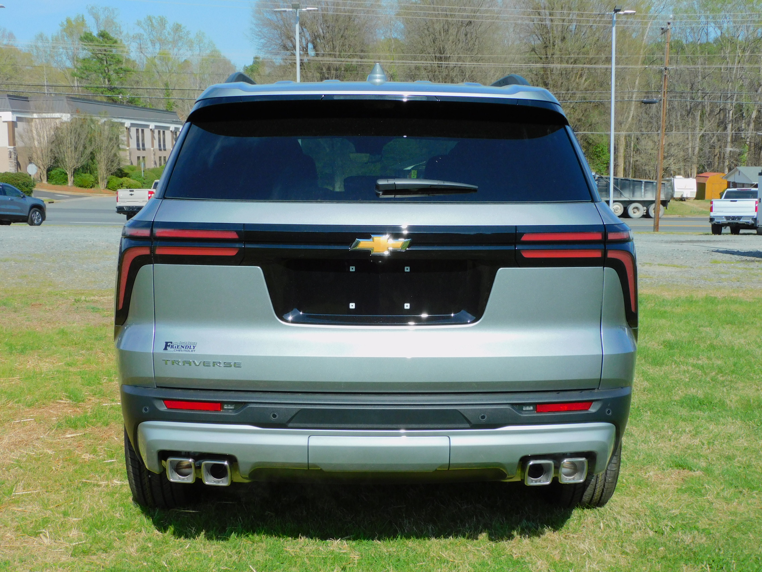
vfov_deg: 29.1
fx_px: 1101
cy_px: 286
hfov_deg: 38.2
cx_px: 381
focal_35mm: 50
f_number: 4
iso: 125
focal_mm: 9
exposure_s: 1/1250
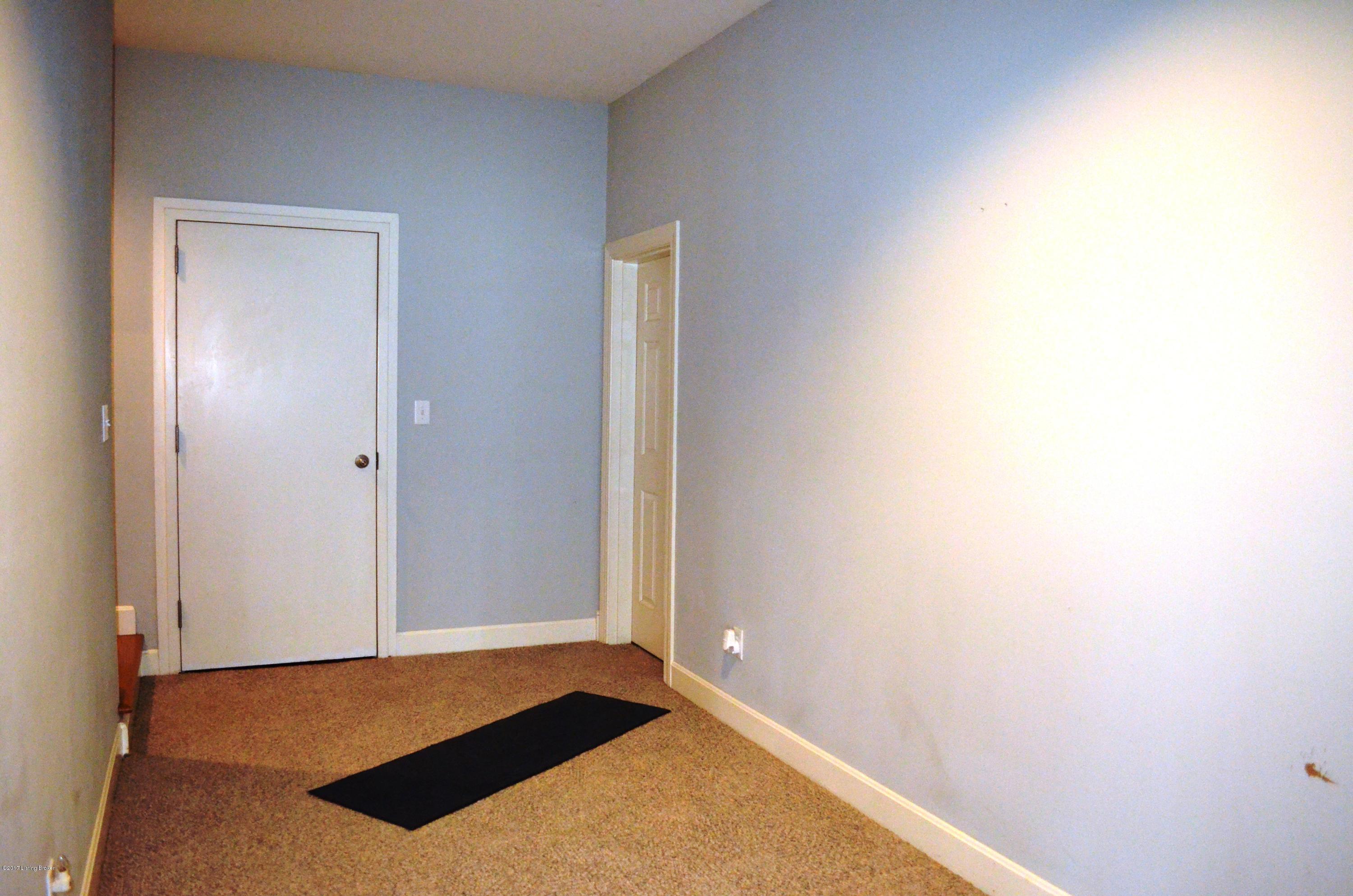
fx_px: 1013
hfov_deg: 67.5
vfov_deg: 47.7
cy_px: 448
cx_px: 676
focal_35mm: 27
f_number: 3.5
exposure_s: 1/60
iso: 3200
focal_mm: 18
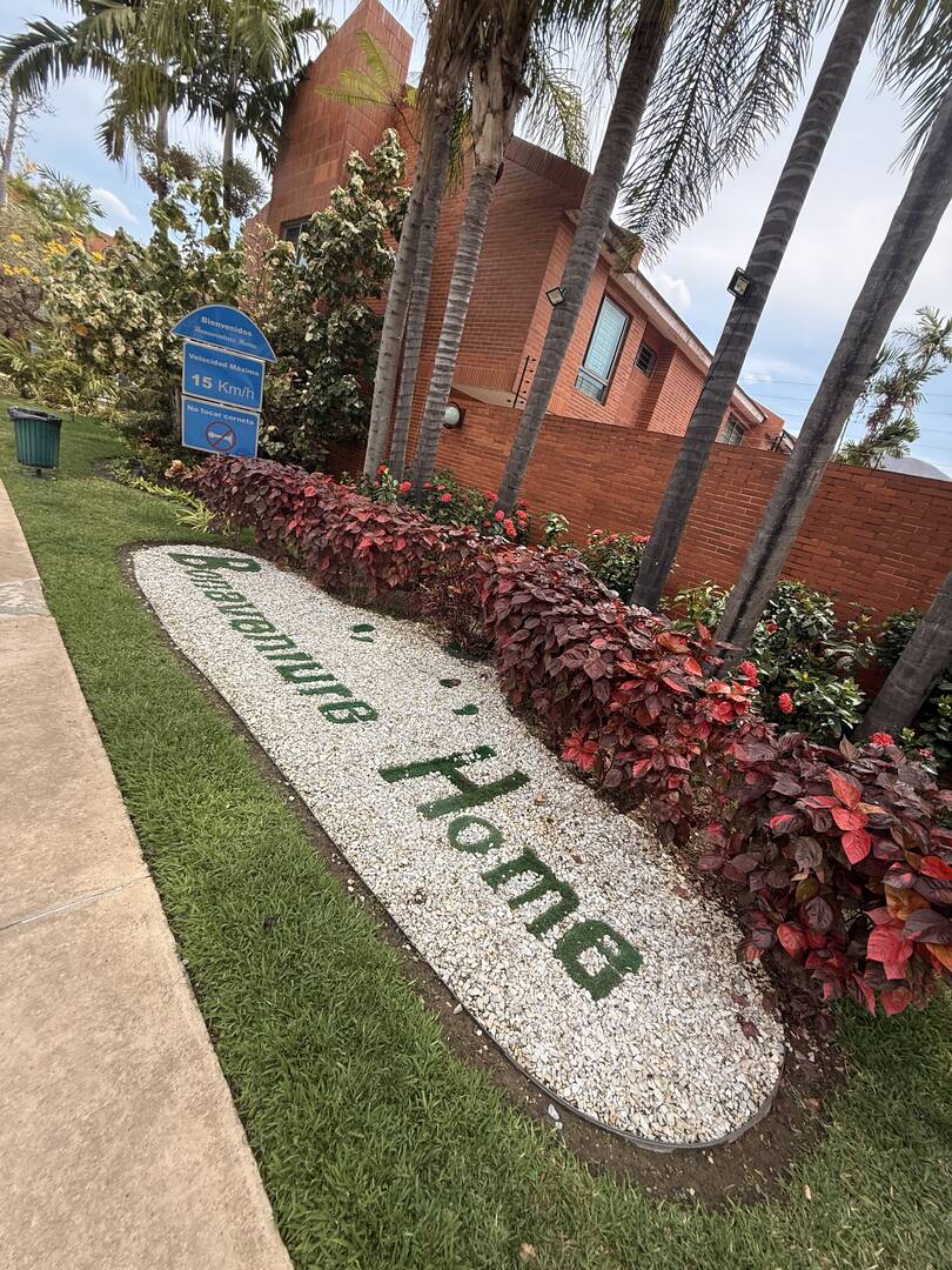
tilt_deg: -16.7
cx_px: 476
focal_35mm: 14
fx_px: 513
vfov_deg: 102.1
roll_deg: -17.7
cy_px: 635
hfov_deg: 85.7
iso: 50
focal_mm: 2.22
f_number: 2.2
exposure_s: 1/742
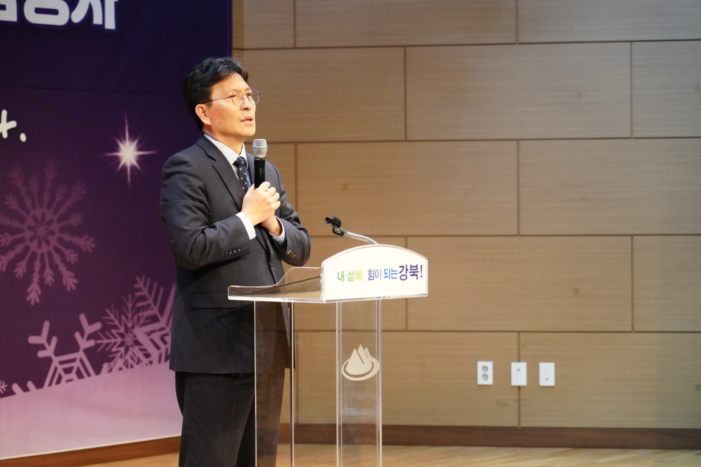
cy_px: 234
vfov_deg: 13.0
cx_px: 350
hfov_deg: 19.5
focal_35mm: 105
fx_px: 2044
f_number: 4
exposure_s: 1/160
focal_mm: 105
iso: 6400
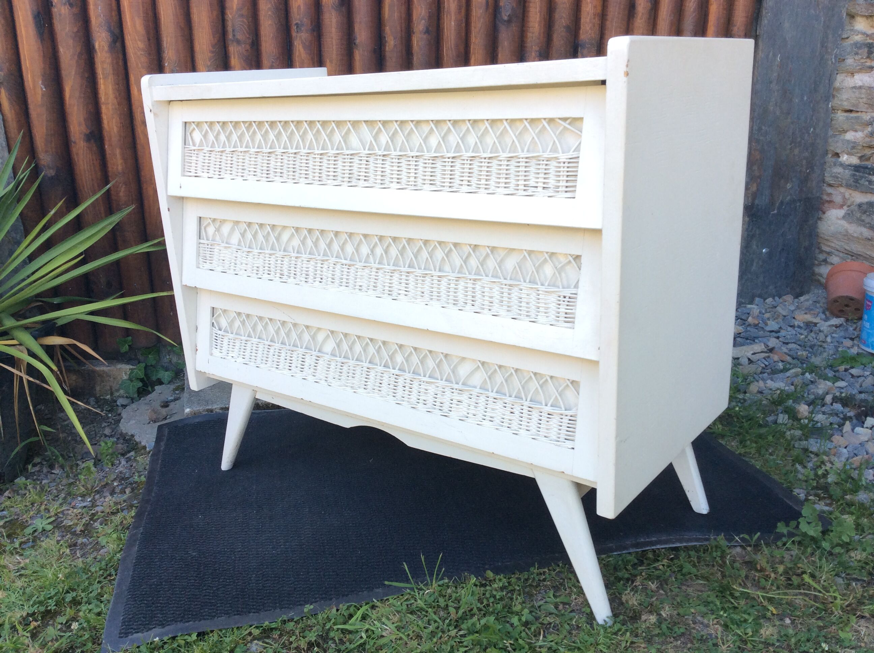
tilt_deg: -20.7
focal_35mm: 32
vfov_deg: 44.1
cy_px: 326
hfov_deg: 56.9
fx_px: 807
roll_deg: +0.2
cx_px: 437
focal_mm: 3.3
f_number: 2.4
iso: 32
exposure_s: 1/111
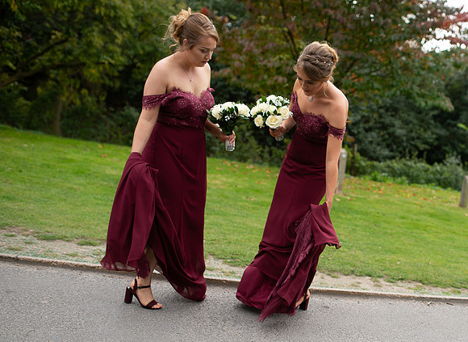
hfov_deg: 36.8
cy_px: 235
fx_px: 686
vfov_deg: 27.7
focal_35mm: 51
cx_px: 353
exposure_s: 1/1600
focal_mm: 35
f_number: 2.2
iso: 100
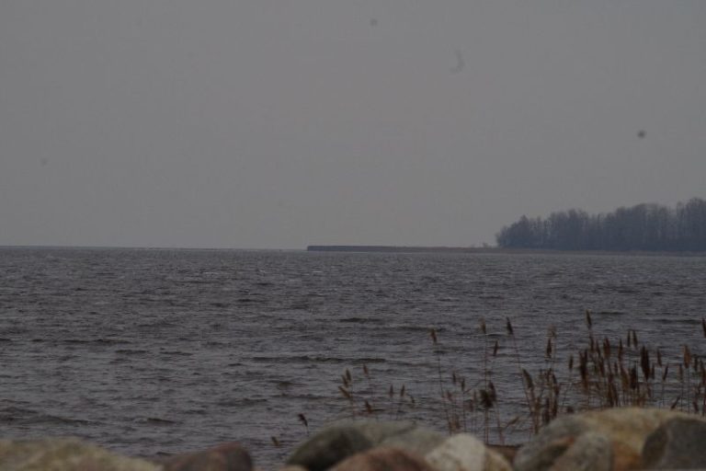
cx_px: 353
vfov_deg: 4.6
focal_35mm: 300
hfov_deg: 6.9
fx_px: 5883
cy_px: 236
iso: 400
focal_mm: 200
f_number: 9
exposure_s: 1/250
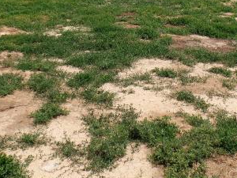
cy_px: 28
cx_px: 147
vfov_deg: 28.8
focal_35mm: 49
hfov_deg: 38.7
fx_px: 335
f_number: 3.5
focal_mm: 4.1
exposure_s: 1/1000
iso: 80
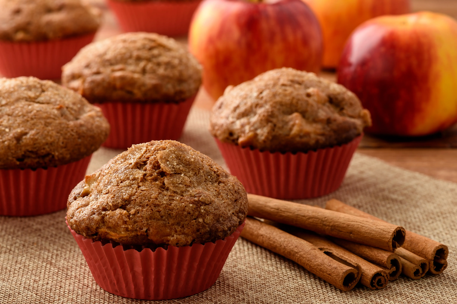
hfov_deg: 19.5
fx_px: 1332
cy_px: 152
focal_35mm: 105
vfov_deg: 13.0
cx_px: 228
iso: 50
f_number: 14
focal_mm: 105
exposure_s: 1/160
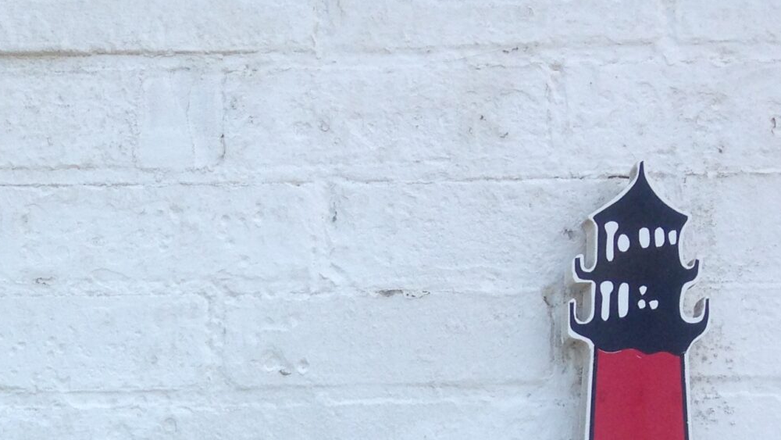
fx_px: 1906
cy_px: 721
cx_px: 17
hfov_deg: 22.4
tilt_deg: +4.1
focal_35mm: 92
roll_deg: -1.1
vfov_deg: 12.3
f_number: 2.4
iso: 50
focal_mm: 4.12
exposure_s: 1/511
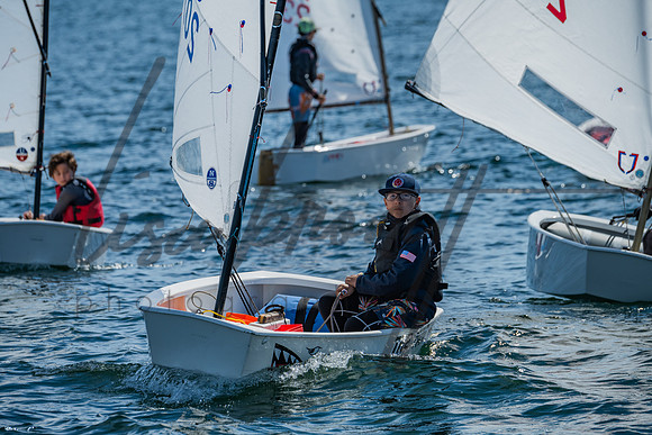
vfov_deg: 4.0
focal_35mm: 340
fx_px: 6159
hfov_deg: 6.1
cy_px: 218
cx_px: 326
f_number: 8
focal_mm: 340
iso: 100
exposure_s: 1/500
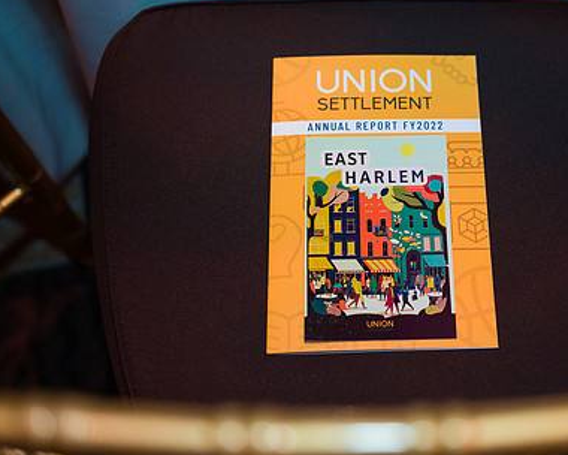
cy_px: 205
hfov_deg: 29.6
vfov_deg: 24.2
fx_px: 1059
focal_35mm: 63
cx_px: 419
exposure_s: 1/200
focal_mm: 44
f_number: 3.2
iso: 3200
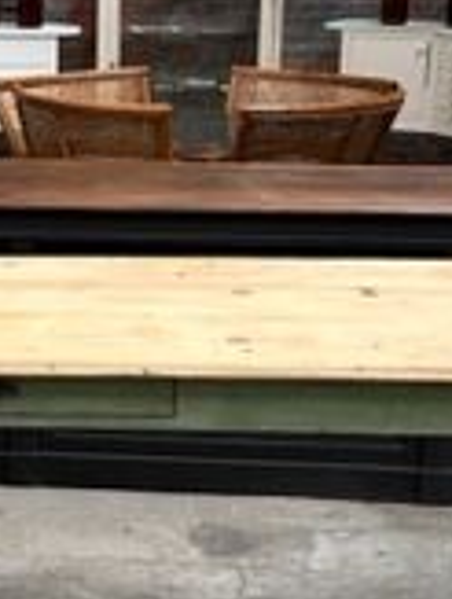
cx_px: -33
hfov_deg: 15.4
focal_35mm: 94
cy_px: 279
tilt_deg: -13.4
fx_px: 1630
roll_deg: +0.5
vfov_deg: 20.8
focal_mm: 6.86
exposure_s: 1/121
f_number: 1.78
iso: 100
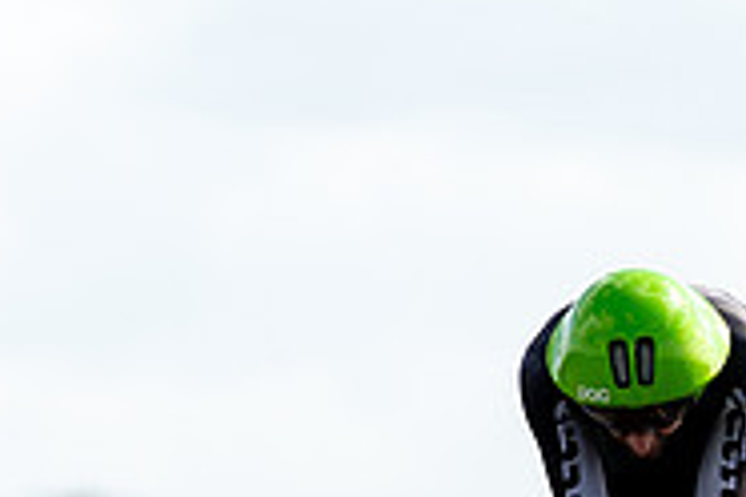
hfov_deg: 2.2
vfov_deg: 1.5
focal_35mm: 932
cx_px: 620
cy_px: 776
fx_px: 19312
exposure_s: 1/1000
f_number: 3.2
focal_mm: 188
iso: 100
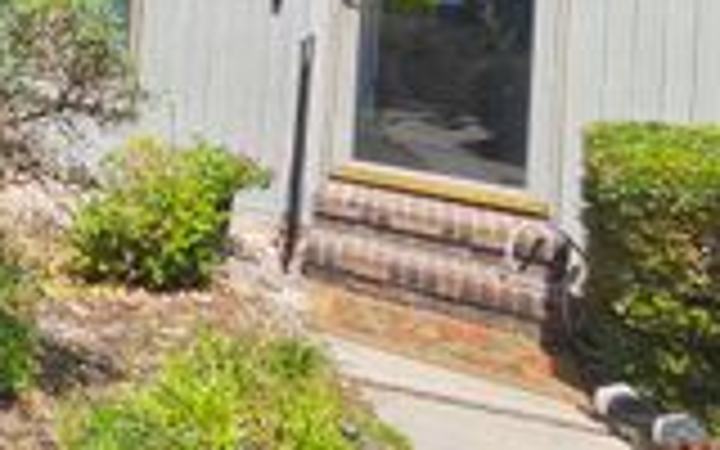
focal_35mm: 43
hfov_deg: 32.1
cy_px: -115
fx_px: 844
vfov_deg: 26.1
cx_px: -261
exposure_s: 1/1380
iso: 50
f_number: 2.2
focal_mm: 2.2
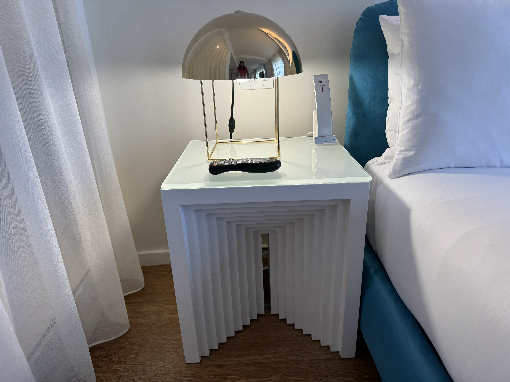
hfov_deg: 71.6
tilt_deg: -21.9
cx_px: 255
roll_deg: +2.1
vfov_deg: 56.8
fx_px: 354
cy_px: 191
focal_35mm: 24
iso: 64
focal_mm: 6.76
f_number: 1.78
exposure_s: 1/120
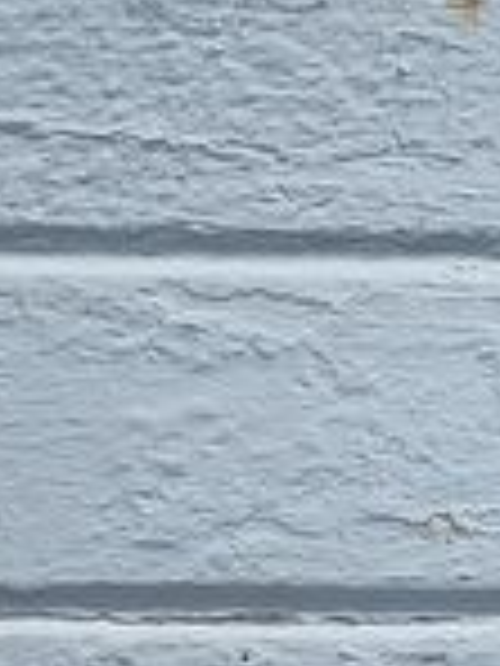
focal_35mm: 124
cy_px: 306
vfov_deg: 15.9
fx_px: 2388
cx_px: 1239
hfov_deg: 10.2
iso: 100
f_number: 1.8
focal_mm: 5.56
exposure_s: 1/1263
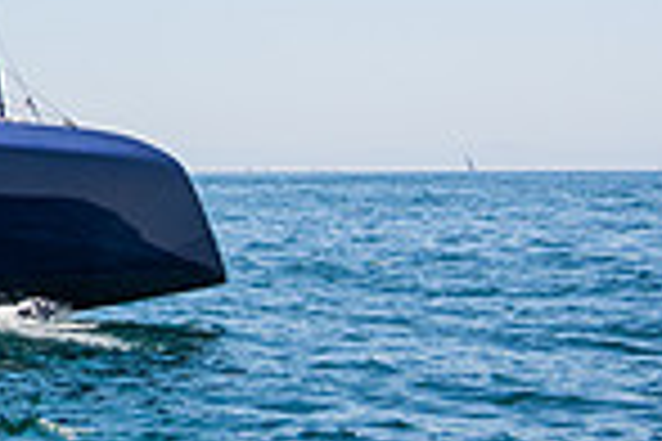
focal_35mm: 115
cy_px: -367
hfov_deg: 14.8
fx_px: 2115
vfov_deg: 11.1
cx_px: -630
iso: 500
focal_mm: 28
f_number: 8
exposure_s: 1/1250
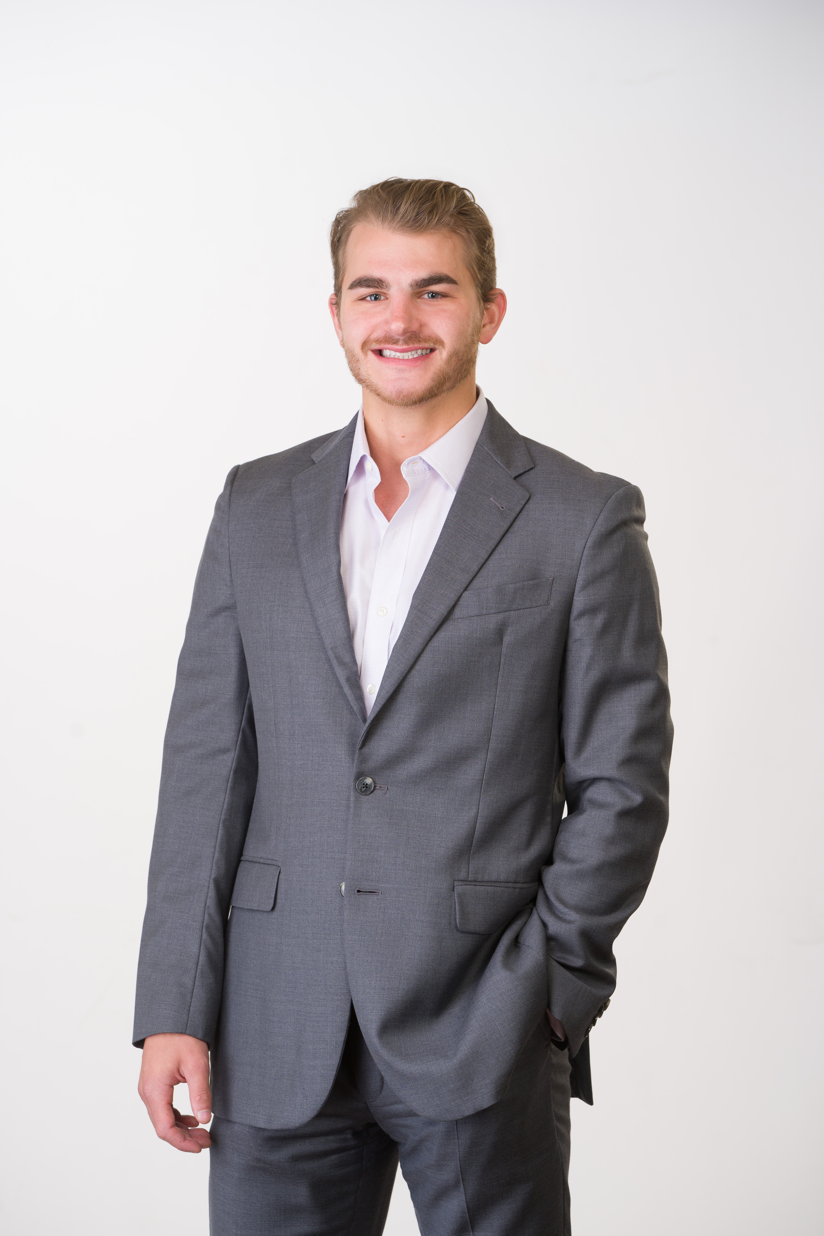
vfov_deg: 15.2
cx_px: 412
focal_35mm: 135
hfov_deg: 10.2
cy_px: 618
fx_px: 4635
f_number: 7.1
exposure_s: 1/125
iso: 200
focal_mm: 135
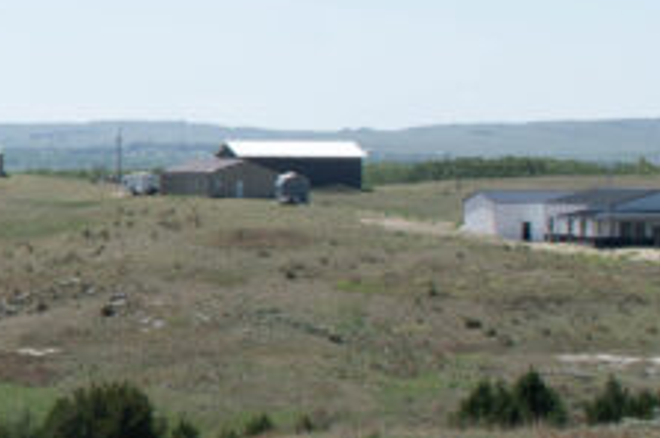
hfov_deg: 9.3
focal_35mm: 207
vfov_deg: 6.6
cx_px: -657
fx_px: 3789
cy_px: 120
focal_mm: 30
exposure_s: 1/320
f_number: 9
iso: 100
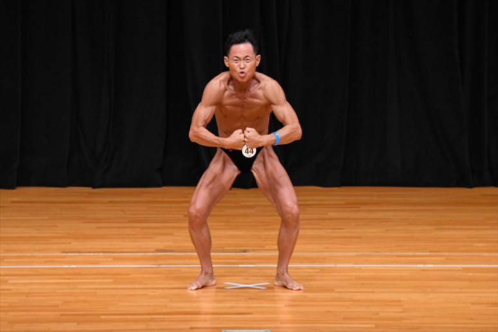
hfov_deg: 6.9
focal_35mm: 300
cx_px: 249
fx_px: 4148
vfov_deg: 4.6
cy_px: 166
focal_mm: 200
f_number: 5.6
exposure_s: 1/400
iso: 3200
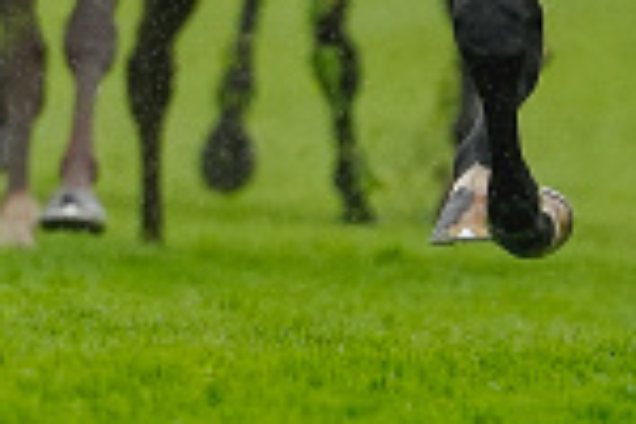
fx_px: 42008
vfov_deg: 0.6
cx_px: -13
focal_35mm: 2378
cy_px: -403
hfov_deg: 0.9
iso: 1250
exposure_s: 1/1250
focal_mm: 600
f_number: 5.6
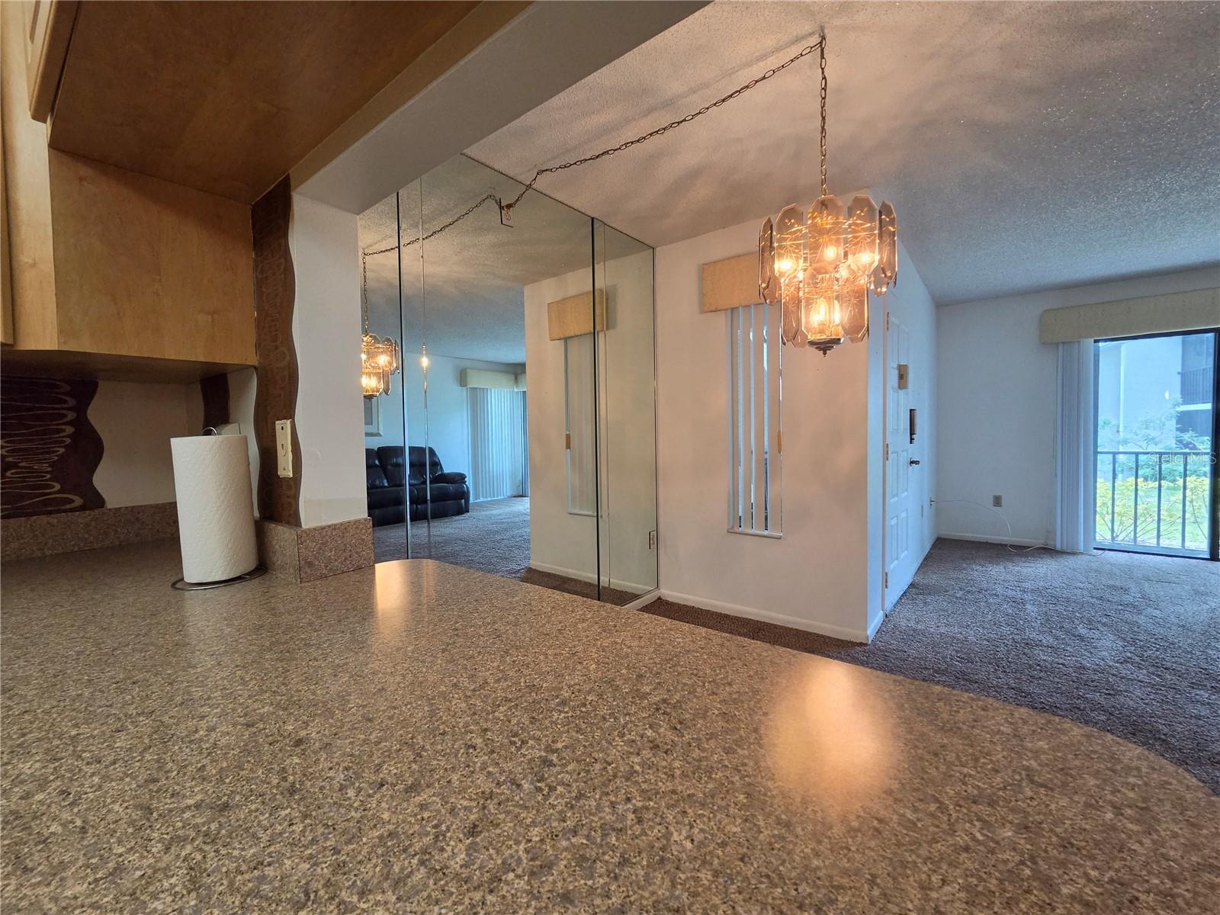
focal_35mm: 13
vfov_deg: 89.9
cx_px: 610
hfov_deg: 106.2
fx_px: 458
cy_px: 458
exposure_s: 1/120
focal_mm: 2.2
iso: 400
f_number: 2.2
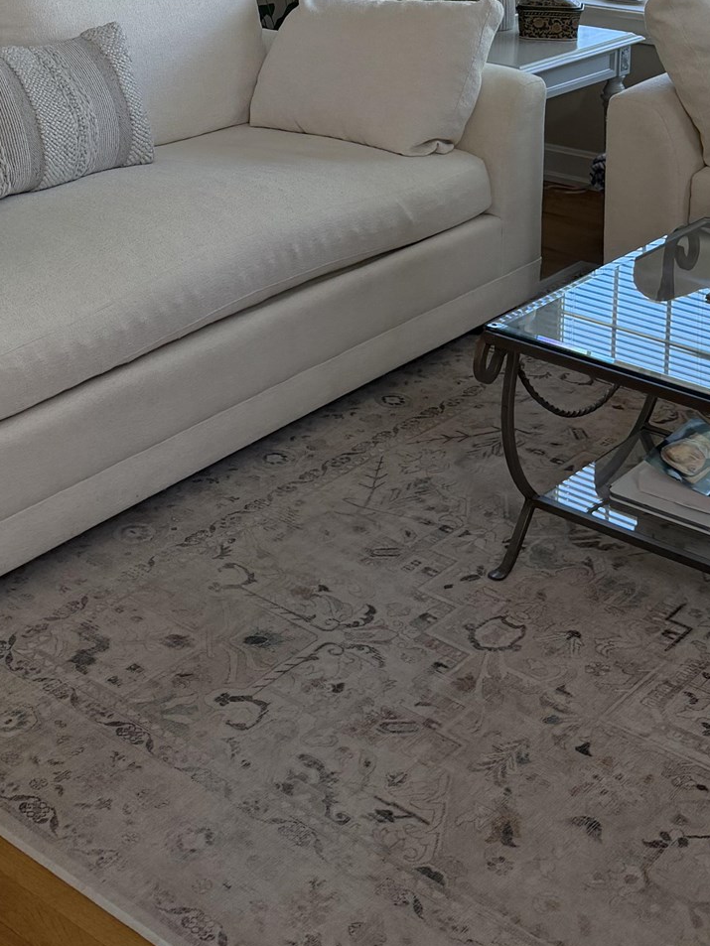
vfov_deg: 31.0
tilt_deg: -11.2
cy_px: 22
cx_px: 278
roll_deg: -0.6
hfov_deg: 25.2
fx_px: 1586
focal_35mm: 58
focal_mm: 6.76
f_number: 1.78
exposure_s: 1/215
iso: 200
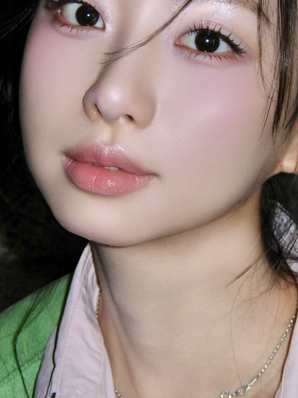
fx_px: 1205
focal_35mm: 105
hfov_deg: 14.1
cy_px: 172
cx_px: 177
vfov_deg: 18.7
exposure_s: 1/45.2
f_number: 3.1
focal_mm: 10.1
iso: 50
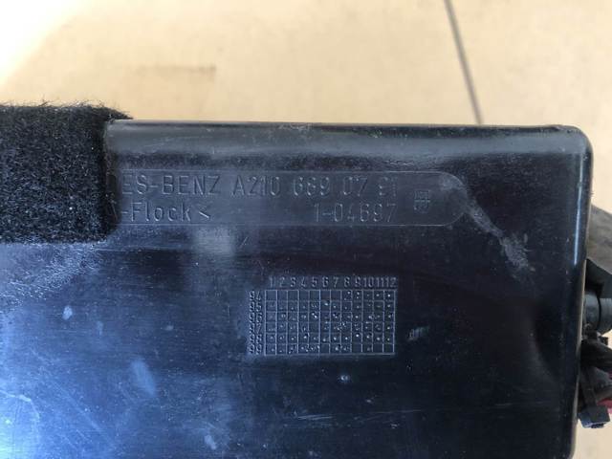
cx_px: 306
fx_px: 495
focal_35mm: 28
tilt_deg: -67.6
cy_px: 230
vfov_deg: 49.7
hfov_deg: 63.4
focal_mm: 4
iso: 100
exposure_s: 1/13
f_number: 1.8
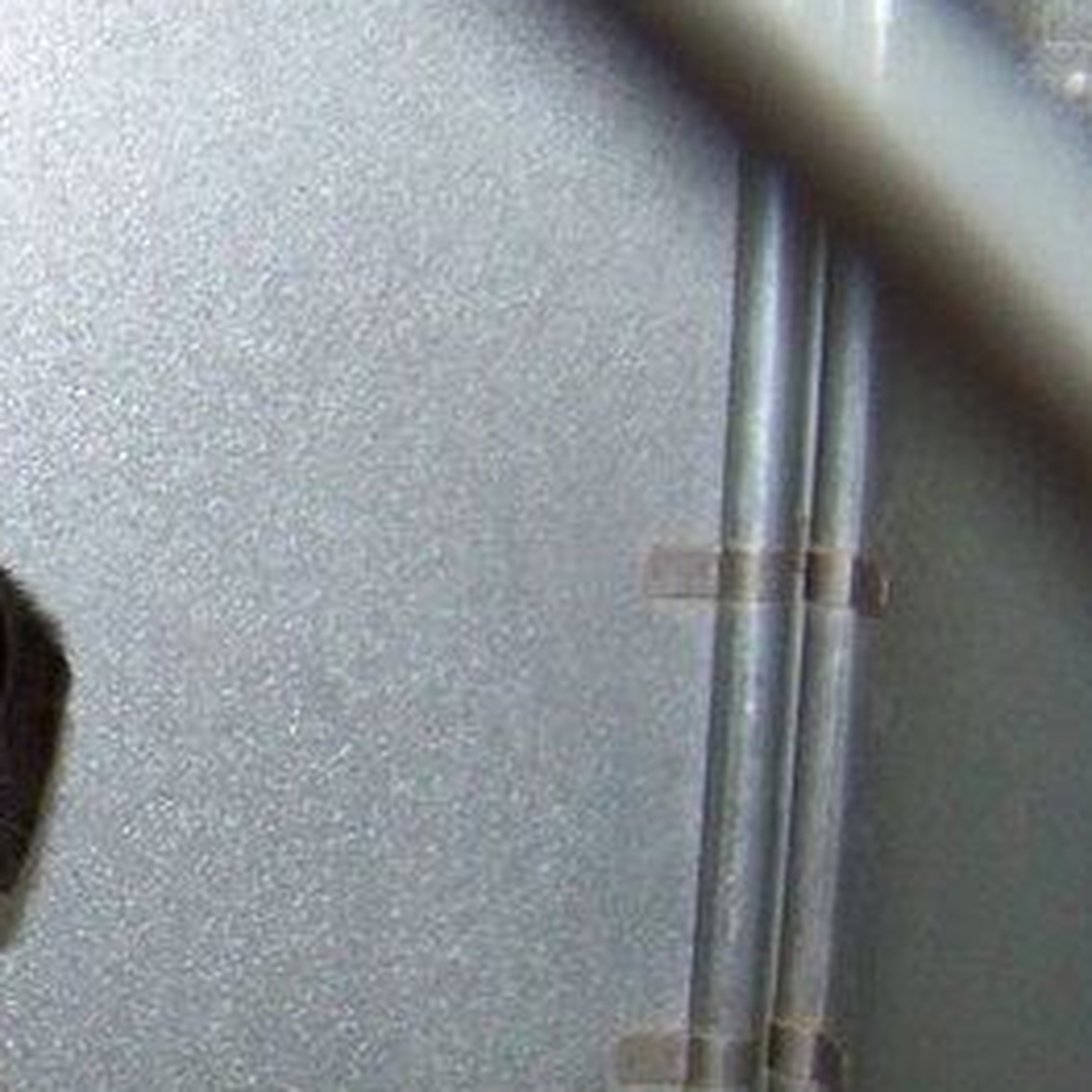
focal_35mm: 93
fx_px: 3319
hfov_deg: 17.5
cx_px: -316
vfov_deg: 18.3
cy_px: 1013
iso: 200
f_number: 2.8
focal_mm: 5.85
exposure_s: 1/30
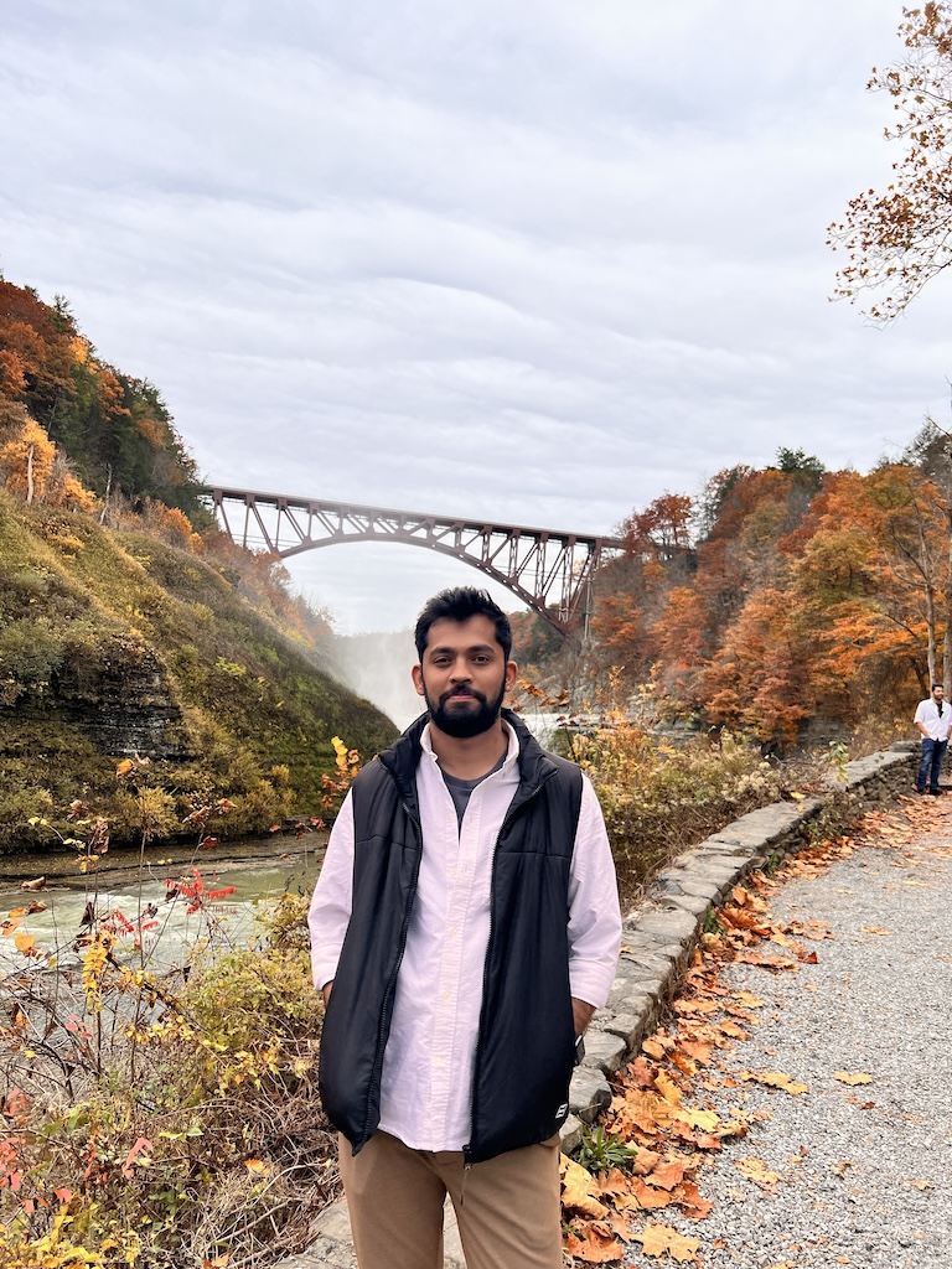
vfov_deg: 67.3
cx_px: 476
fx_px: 953
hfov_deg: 53.1
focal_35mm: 26
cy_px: 634
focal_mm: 5.7
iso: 50
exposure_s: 1/940
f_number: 1.5
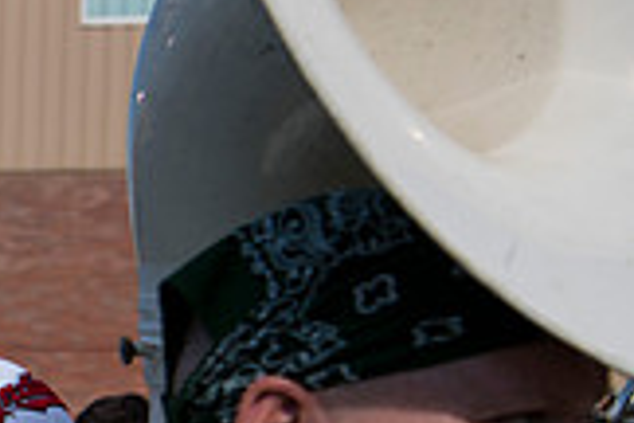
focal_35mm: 143
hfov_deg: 13.0
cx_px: -493
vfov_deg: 9.4
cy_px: 562
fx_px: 2518
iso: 250
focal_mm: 40
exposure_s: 1/2500
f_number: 4.5
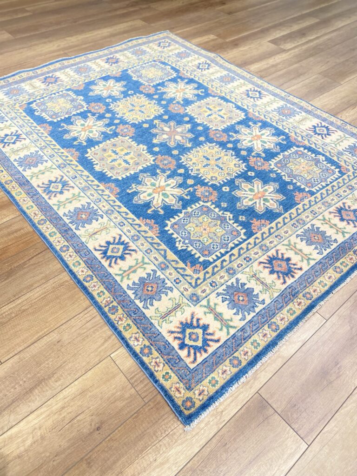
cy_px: 238
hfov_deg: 53.1
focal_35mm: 26
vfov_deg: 67.3
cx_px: 178
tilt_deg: -49.3
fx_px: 358
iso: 125
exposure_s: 1/60
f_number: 1.8
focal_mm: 4.25
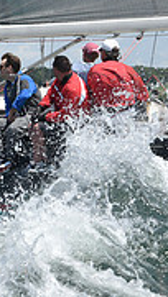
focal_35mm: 235
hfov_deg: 5.2
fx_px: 1858
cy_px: 30
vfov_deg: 9.1
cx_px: 71
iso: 250
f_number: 7.1
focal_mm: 70
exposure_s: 1/1250
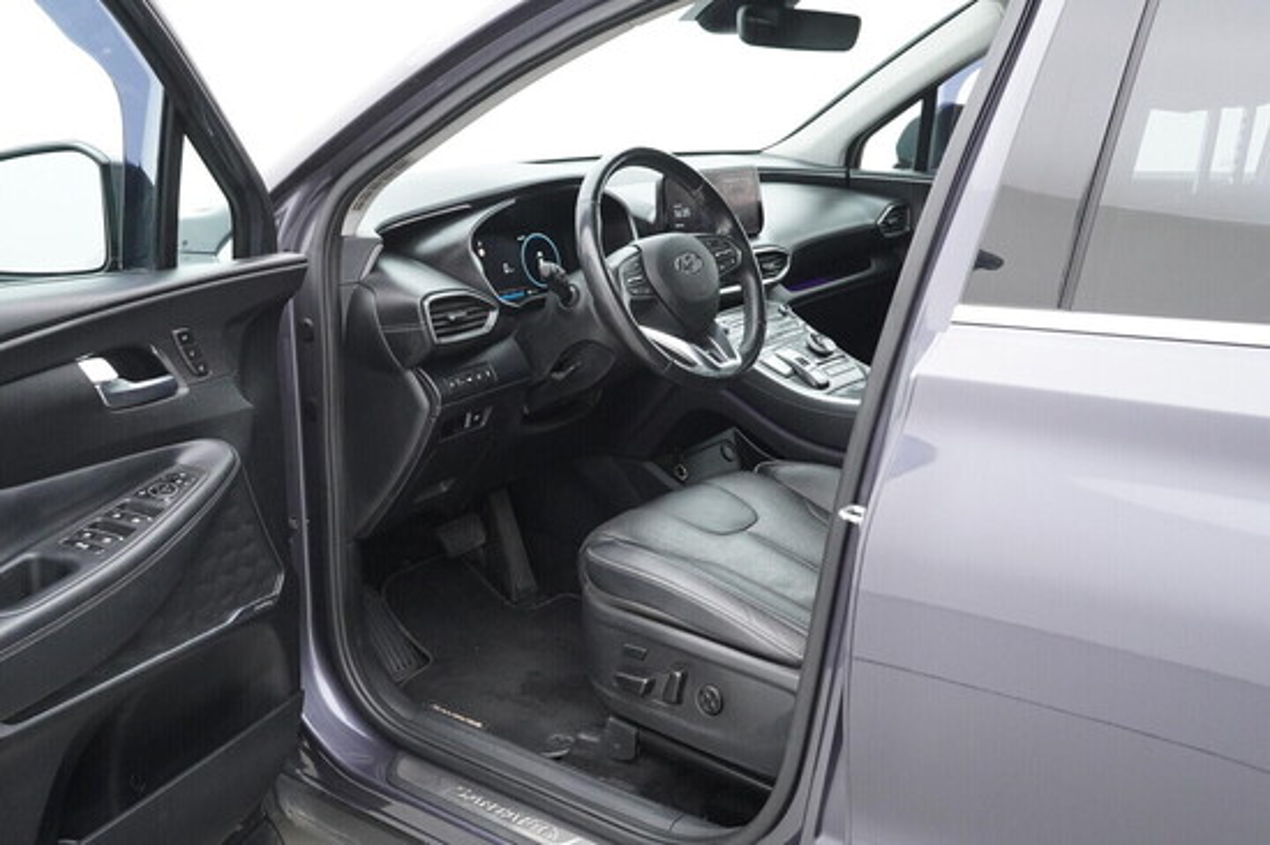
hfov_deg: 53.2
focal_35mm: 36
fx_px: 1269
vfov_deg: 36.8
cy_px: 422
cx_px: 635
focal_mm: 24
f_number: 6.3
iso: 3200
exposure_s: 1/125
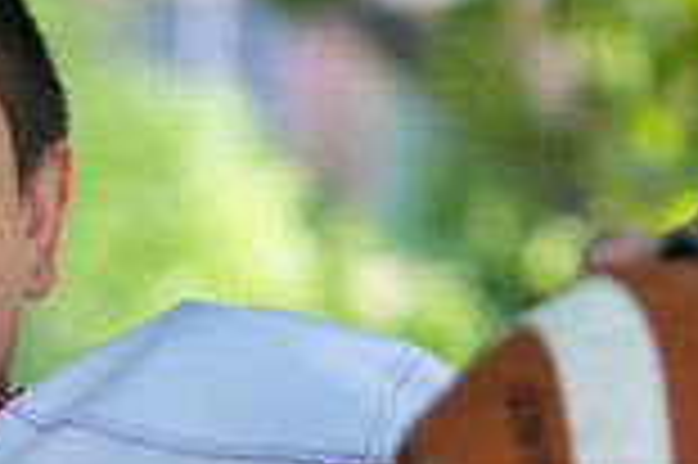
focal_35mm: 280
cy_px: 501
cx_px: -192
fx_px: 5423
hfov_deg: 7.3
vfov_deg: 4.9
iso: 200
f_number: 2.8
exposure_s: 1/320
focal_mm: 70
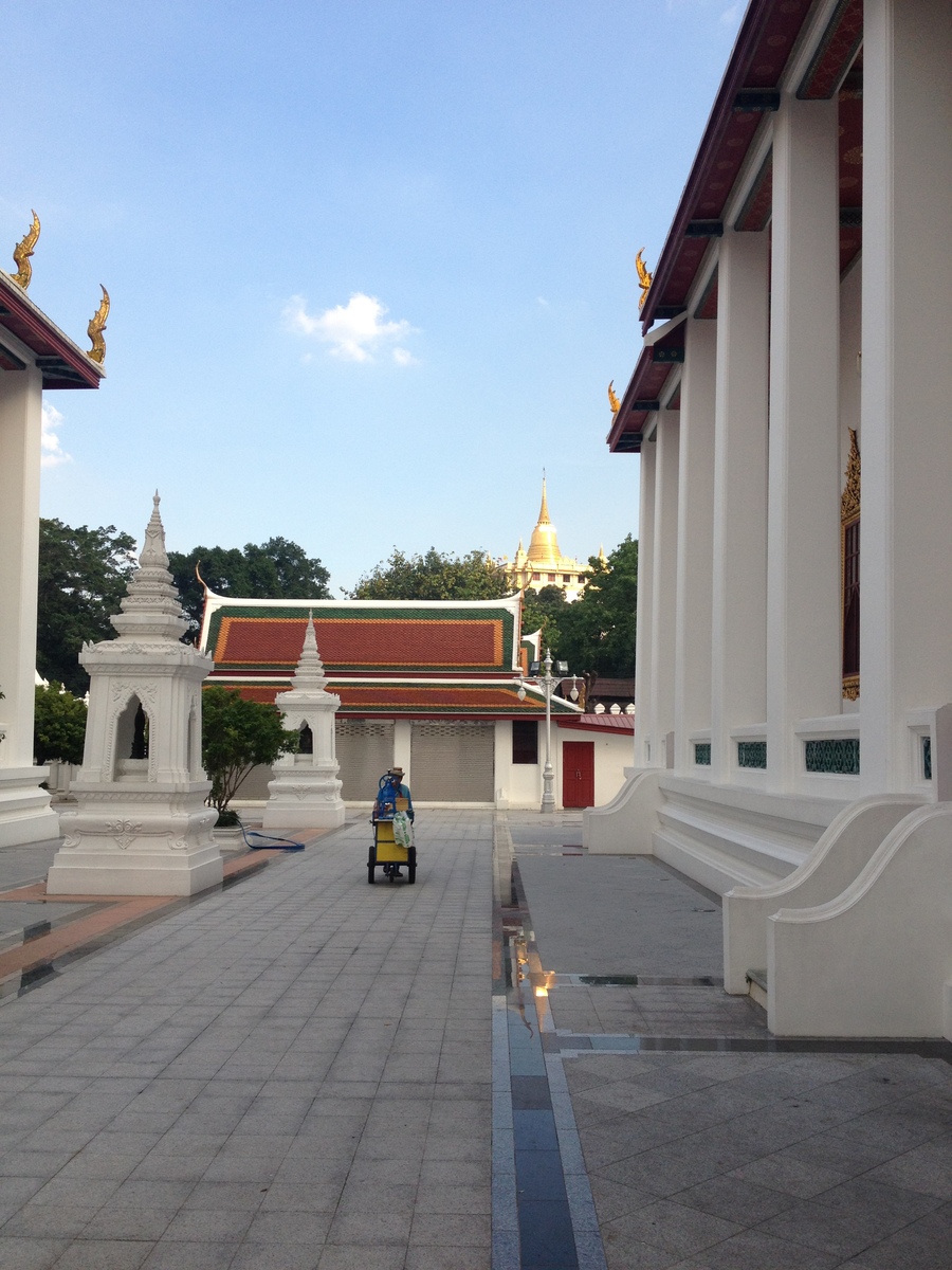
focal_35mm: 35
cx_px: 476
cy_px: 635
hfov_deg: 40.7
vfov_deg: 52.6
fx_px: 1283
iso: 64
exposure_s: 1/717
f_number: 2.4
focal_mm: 4.28
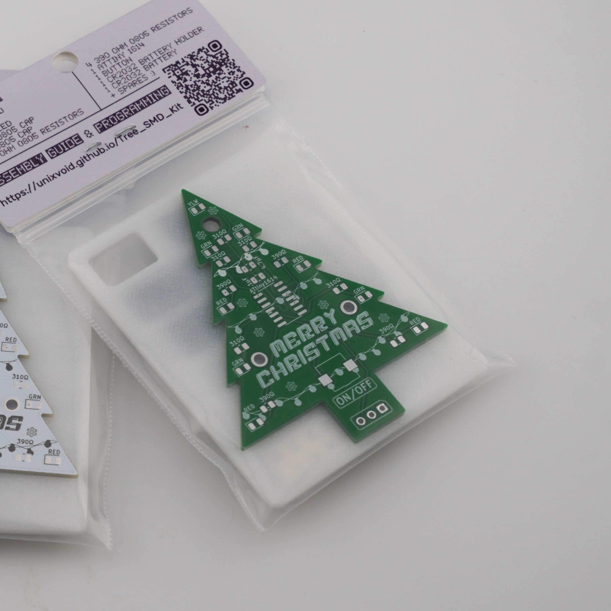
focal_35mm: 99
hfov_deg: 17.0
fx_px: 1977
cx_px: -60
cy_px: 277
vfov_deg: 17.6
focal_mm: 34
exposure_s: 1/125
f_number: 9
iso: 100
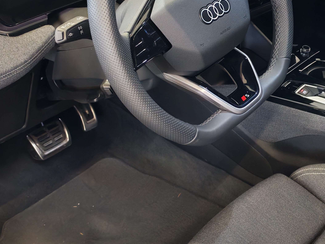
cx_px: 251
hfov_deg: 31.5
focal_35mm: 60
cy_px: 58
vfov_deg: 24.1
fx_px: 563
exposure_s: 1/50
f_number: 1.9
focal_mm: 6.12
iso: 1087
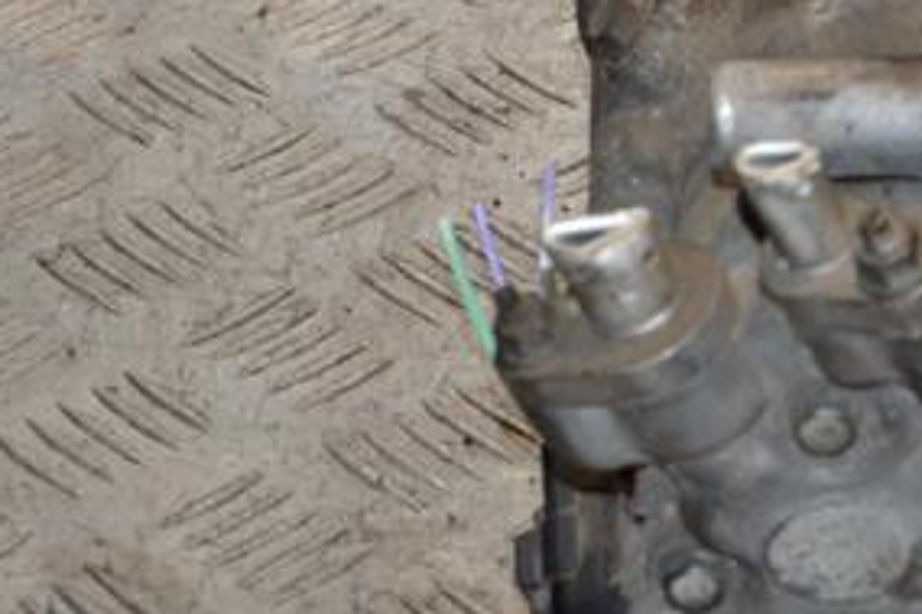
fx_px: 4710
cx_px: 698
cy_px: 231
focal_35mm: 184
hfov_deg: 11.2
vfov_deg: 7.5
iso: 800
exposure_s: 1/200
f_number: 7.1
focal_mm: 58
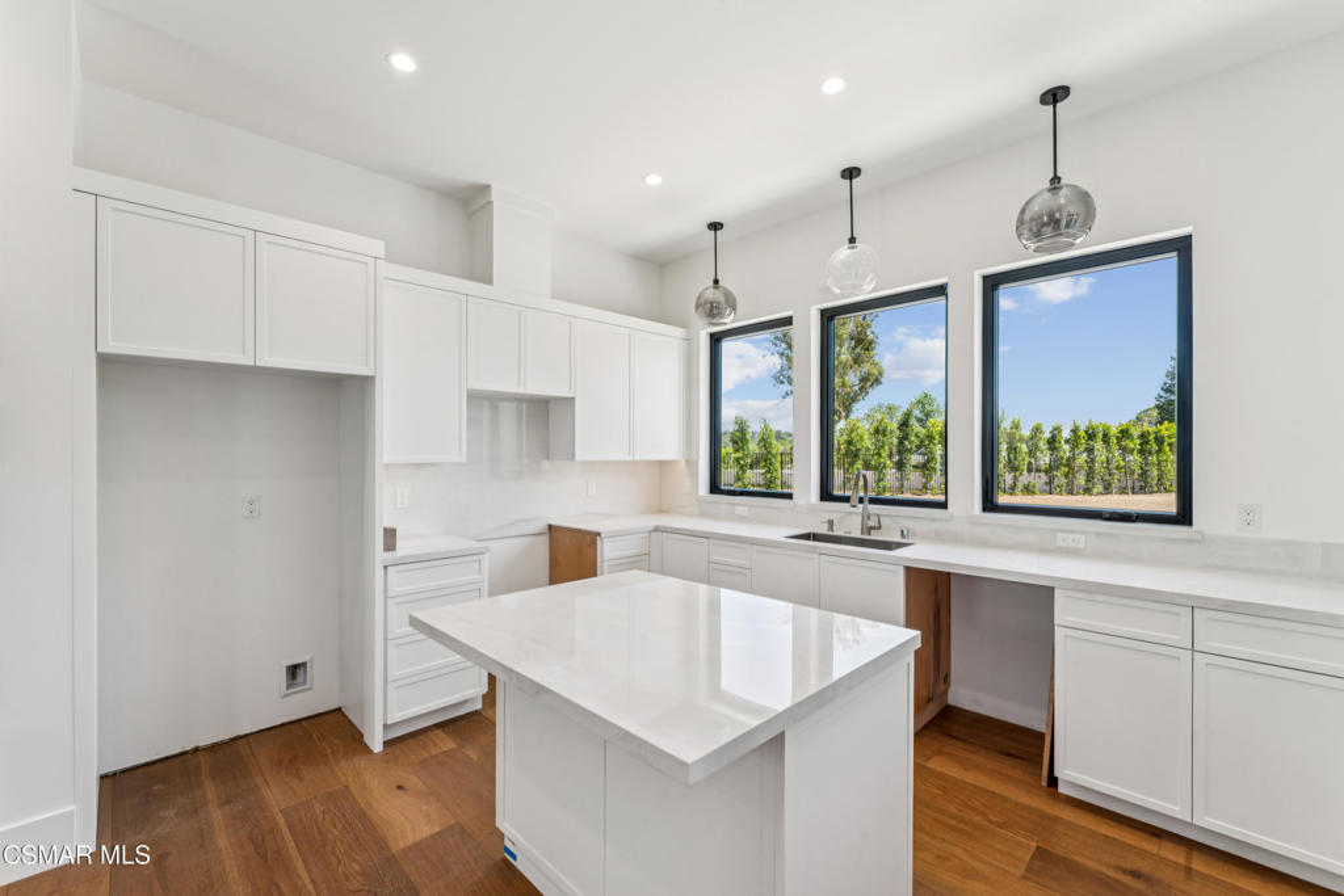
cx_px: 672
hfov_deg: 101.1
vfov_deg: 78.1
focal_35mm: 15
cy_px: 448
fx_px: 553
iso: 100
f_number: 13
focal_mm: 14.8
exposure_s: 1/10
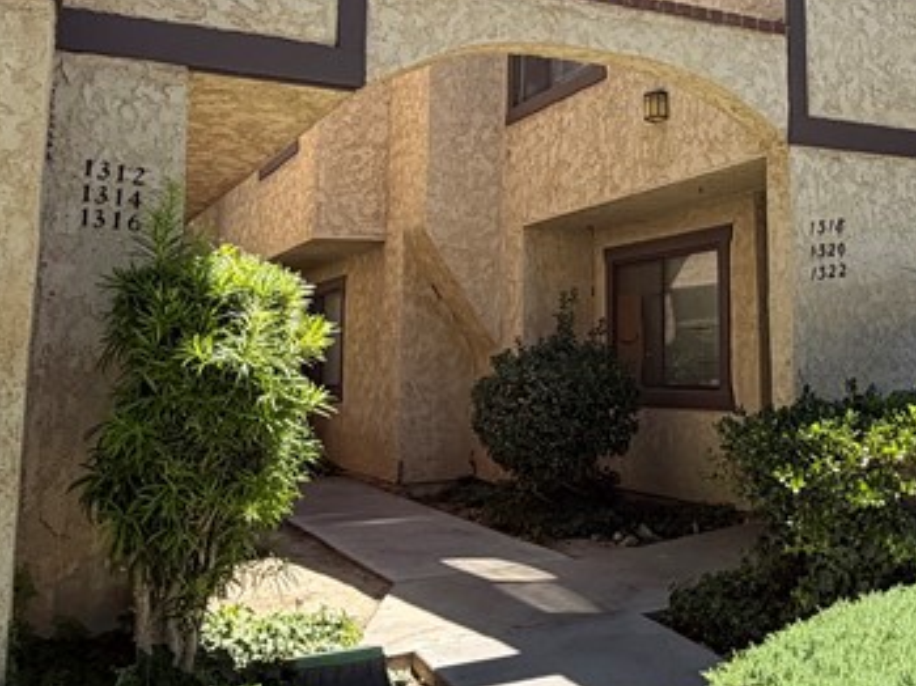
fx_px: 1084
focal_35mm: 41
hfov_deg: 44.1
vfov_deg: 34.7
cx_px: 699
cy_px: 212
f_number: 2.2
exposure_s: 1/686
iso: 40
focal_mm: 2.22
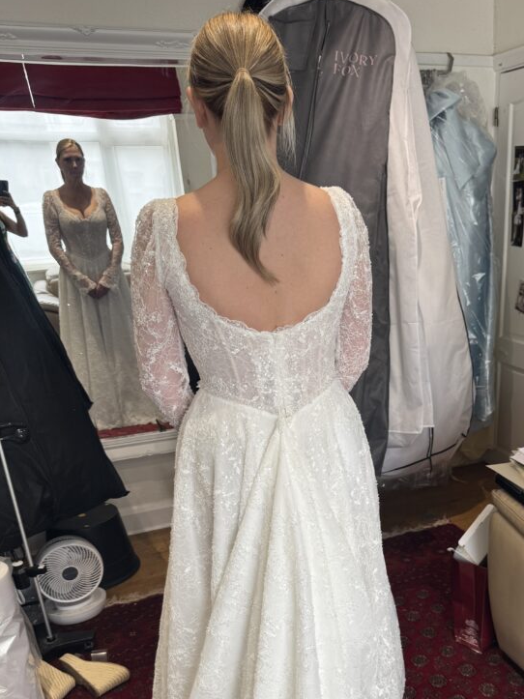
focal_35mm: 34
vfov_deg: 52.6
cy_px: 482
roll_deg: +1.7
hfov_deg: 41.2
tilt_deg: -22.7
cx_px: 354
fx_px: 686
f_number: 1.78
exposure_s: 1/100
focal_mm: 6.76
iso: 80
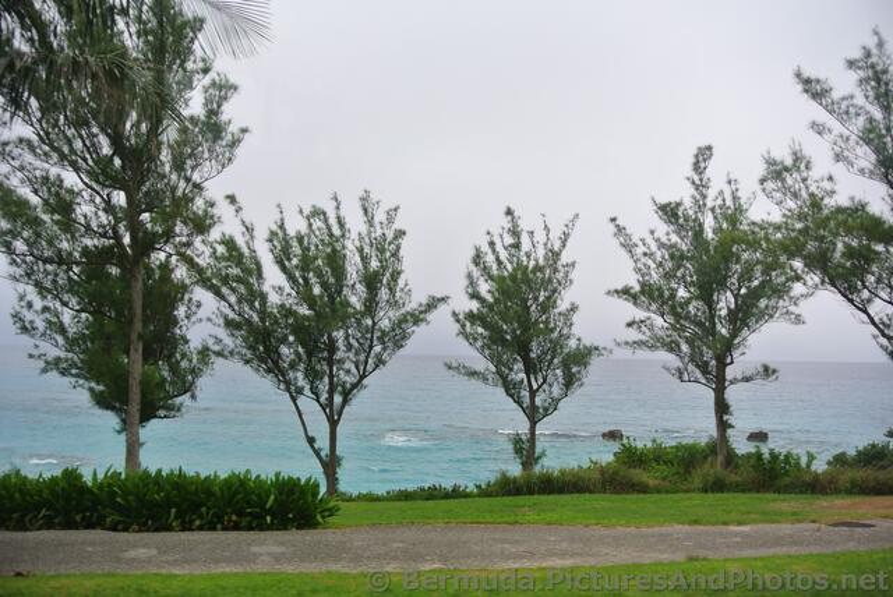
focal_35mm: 27
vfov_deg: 48.0
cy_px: 298
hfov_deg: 67.3
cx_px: 446
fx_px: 670
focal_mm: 10
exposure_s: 1/250
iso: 100
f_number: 4
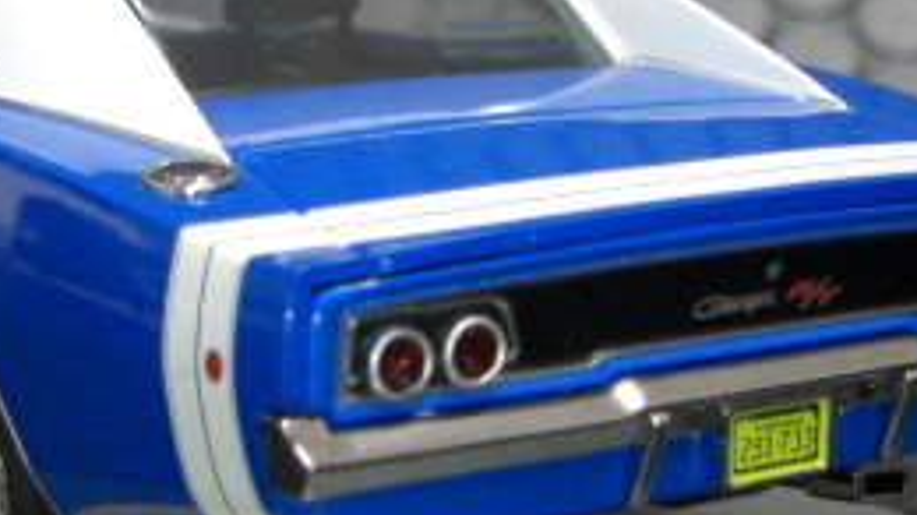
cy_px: 303
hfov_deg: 20.9
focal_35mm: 102
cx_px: 310
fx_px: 2479
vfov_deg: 11.9
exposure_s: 1/20
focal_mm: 6.3
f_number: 3.4
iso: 200
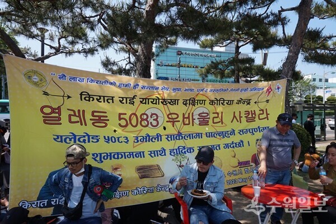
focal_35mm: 24
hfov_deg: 73.7
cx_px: 168
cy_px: 112
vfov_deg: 53.1
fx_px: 224
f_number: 9
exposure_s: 1/125
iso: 100
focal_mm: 16
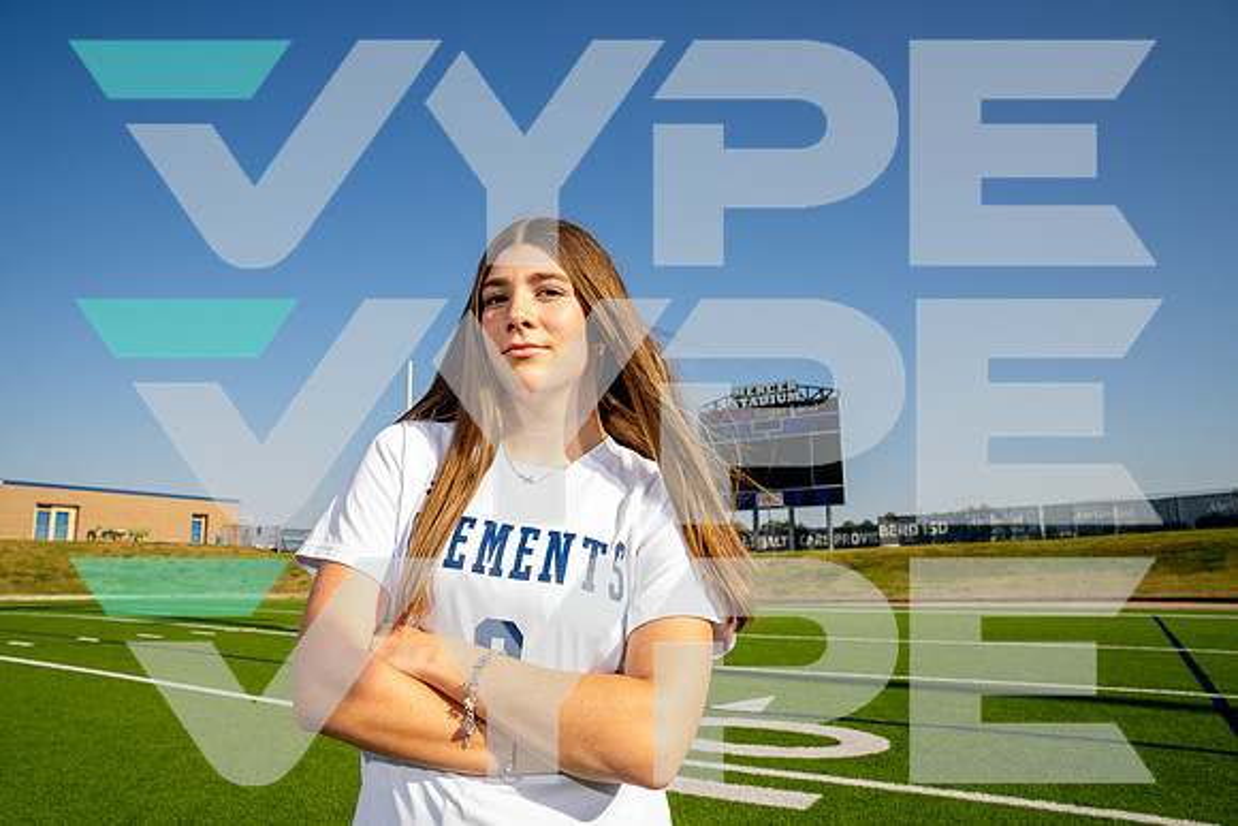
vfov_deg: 53.2
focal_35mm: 24
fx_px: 825
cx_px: 619
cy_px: 413
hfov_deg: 73.7
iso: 50
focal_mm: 24
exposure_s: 1/125
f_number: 7.1
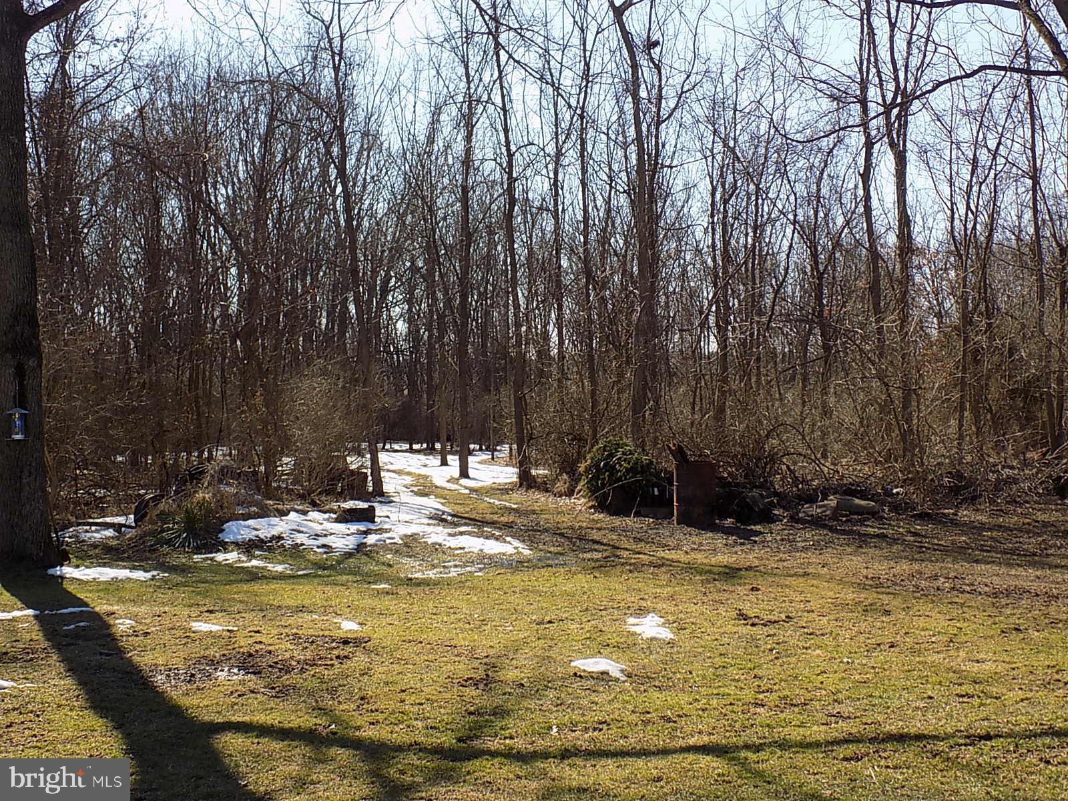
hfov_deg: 41.2
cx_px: 534
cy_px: 400
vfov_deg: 31.5
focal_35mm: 46
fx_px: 1419
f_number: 3.7
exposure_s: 1/500
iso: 80
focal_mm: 8.1
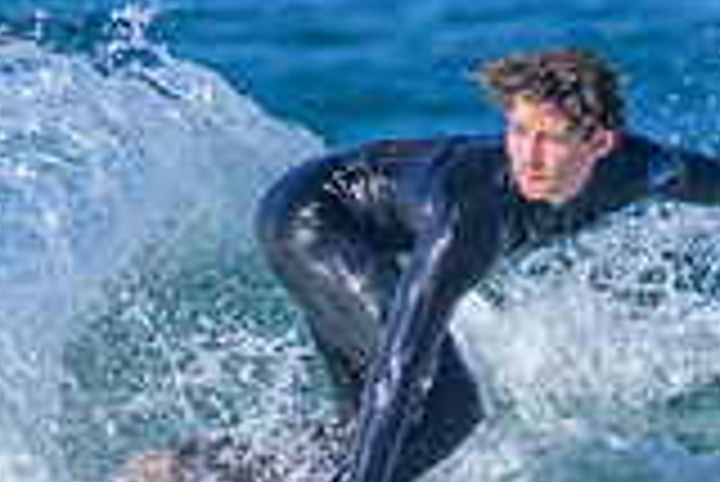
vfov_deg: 0.3
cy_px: 485
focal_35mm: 3995
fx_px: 79971
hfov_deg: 0.5
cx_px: 282
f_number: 11
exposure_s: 1/2000
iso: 1250
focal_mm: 800
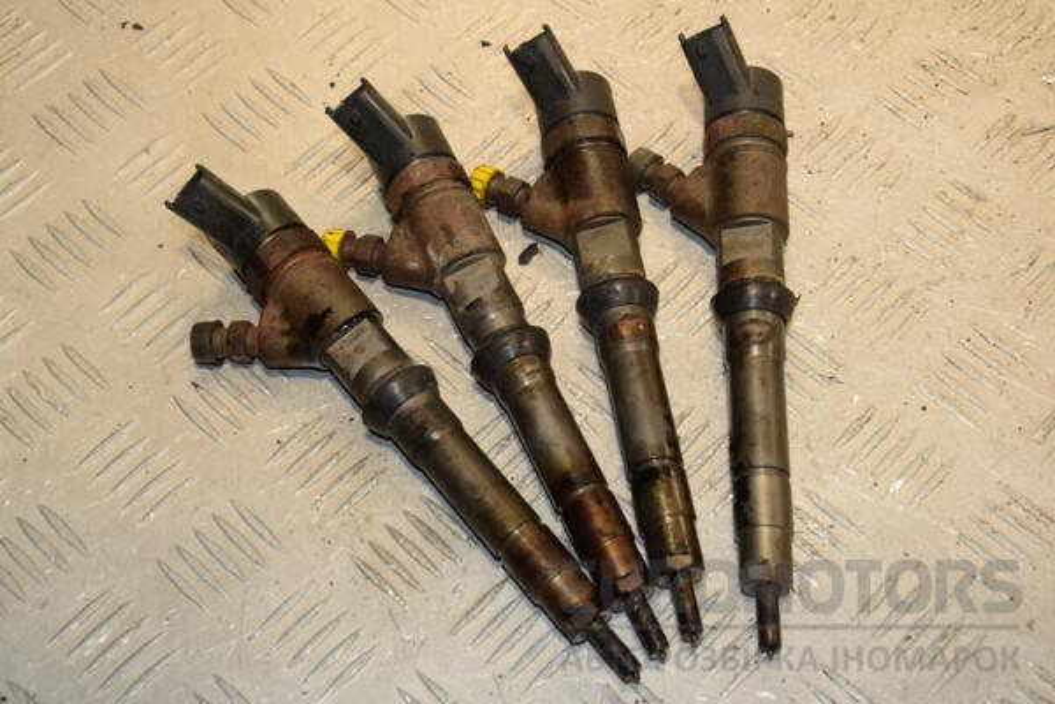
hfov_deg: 31.9
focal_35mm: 63
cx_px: 528
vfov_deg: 21.6
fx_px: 1846
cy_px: 352
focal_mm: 42
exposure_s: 1/200
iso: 800
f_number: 7.1
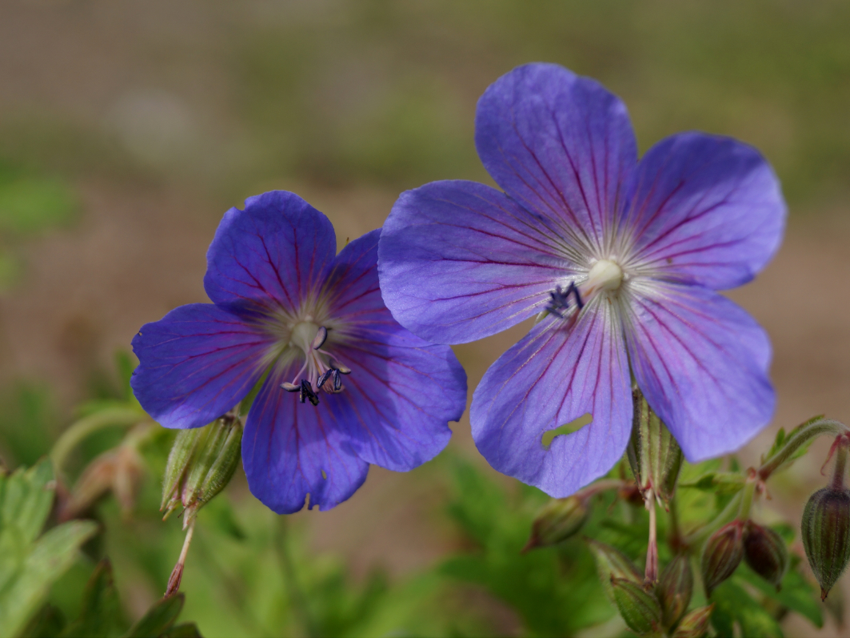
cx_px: 461
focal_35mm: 90
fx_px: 2198
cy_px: 319
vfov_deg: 16.5
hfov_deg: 21.9
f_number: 6.3
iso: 100
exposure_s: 1/320
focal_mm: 55
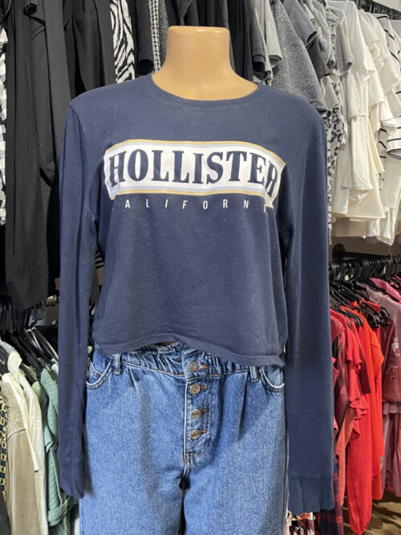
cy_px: 268
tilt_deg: -6.8
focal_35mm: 26
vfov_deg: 67.3
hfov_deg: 53.0
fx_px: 402
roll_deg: -0.1
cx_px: 200
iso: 160
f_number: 1.6
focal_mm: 4.2
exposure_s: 1/50
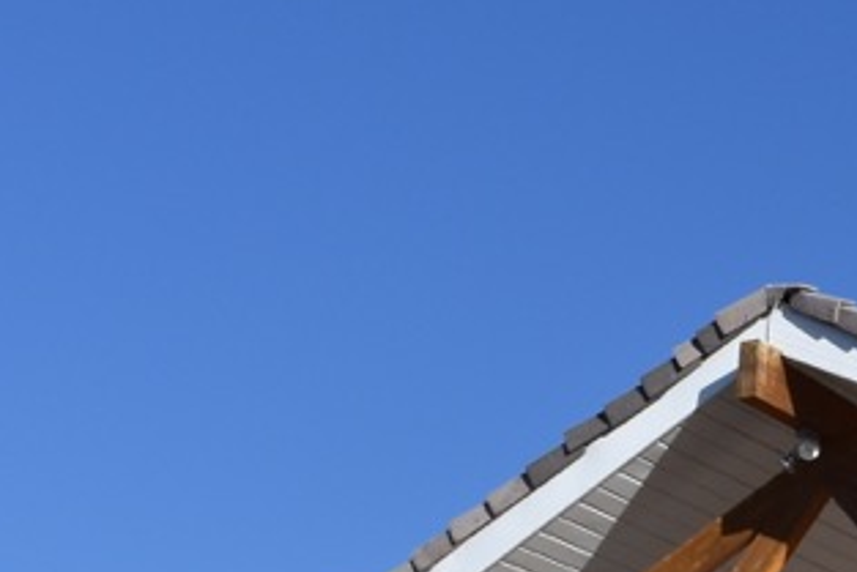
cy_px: 1028
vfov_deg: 9.7
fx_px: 3215
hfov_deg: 13.5
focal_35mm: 135
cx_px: 1591
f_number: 13
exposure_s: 1/250
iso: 100
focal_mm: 22
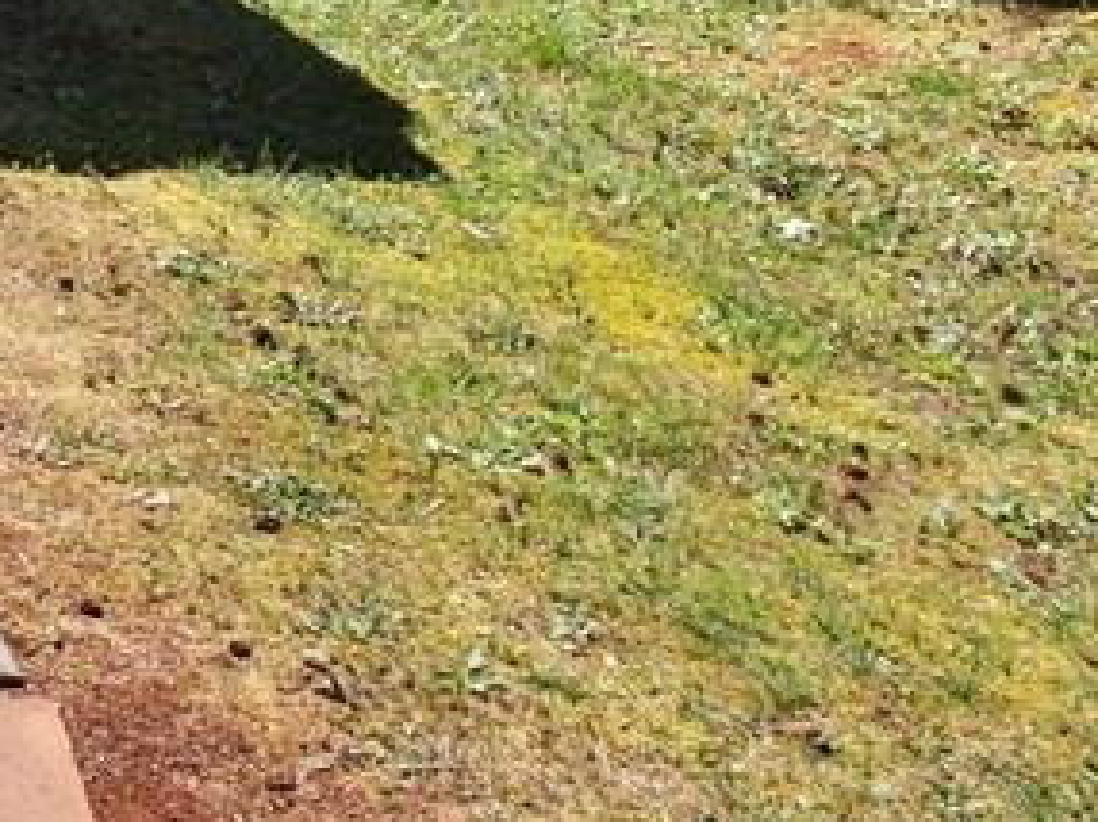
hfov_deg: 19.1
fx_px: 2726
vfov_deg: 15.0
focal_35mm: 86
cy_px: -634
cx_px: -683
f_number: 2.8
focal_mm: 12.29
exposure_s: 1/1000
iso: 120
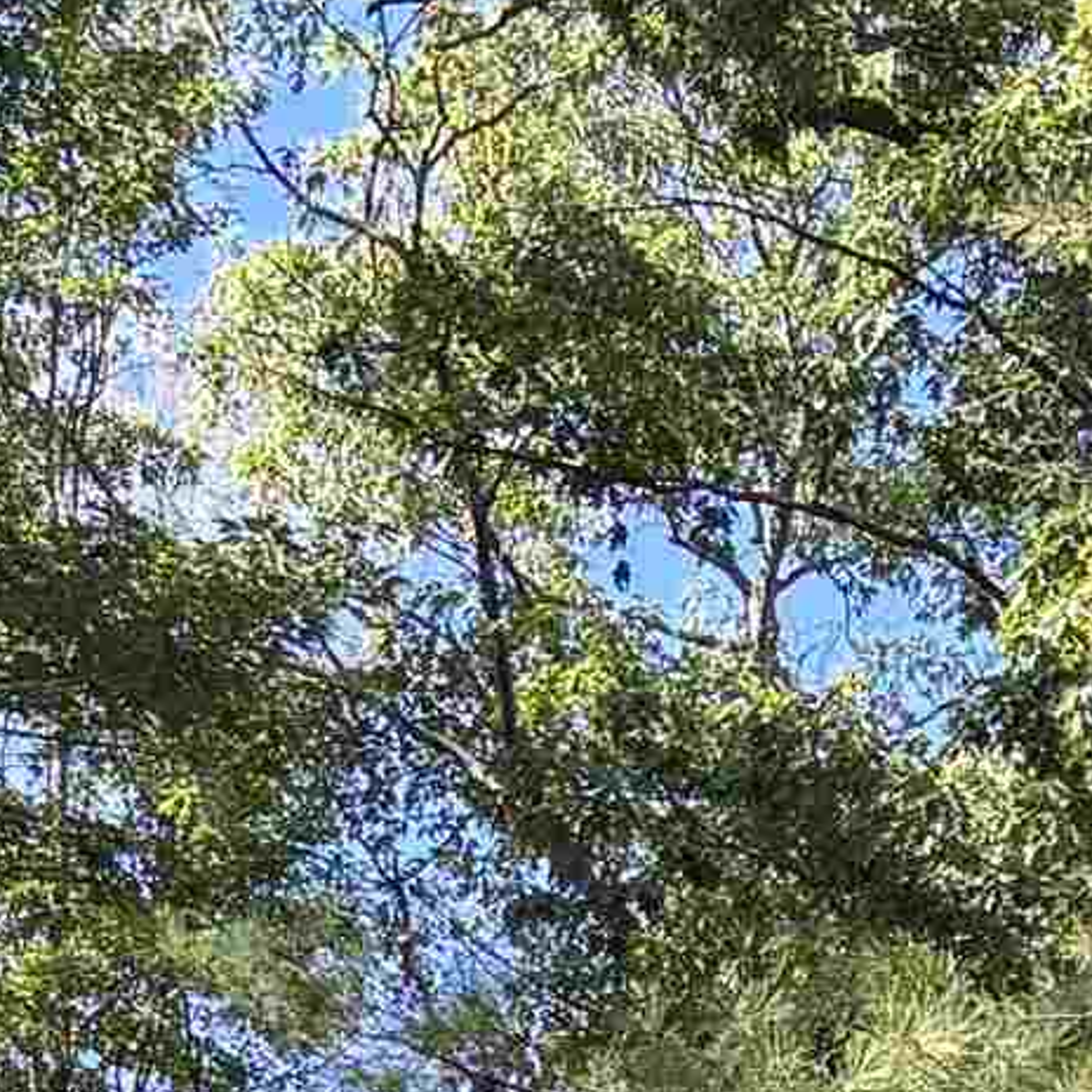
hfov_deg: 11.5
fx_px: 5425
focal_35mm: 152
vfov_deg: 10.0
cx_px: 852
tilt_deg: +3.3
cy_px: 2650
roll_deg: -1.3
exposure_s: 1/185
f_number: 1.6
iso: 40
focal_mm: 5.96
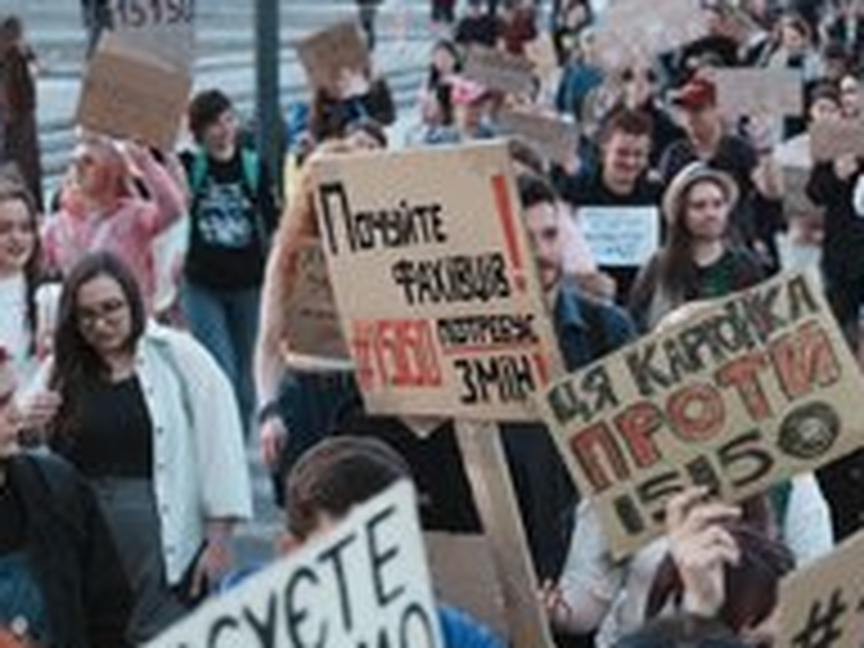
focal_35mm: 98
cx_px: 585
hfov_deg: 20.0
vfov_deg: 15.1
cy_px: 414
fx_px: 2446
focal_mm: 49
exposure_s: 1/160
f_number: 4
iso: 1600
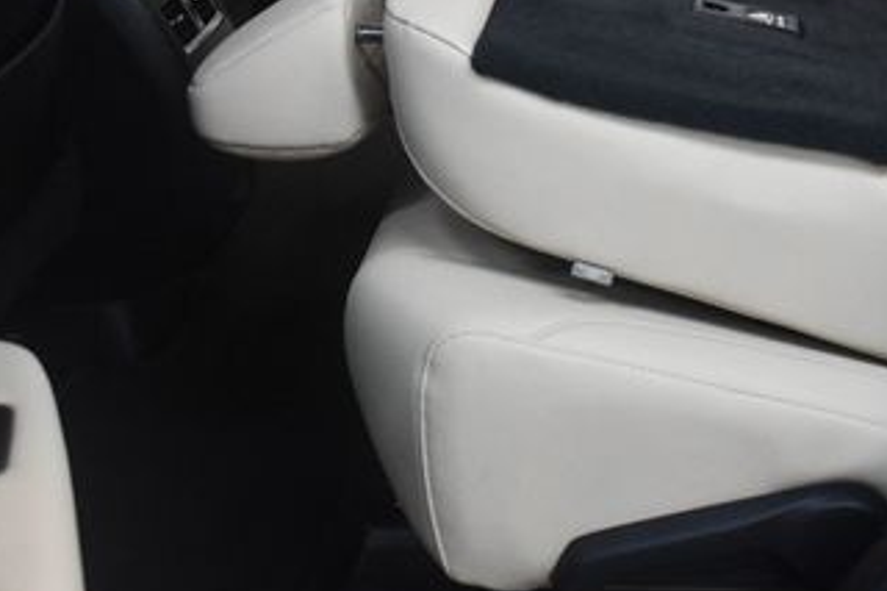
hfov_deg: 29.5
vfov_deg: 19.5
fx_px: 1675
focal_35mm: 68
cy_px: 25
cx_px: 560
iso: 2800
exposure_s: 1/125
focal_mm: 23
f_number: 3.8
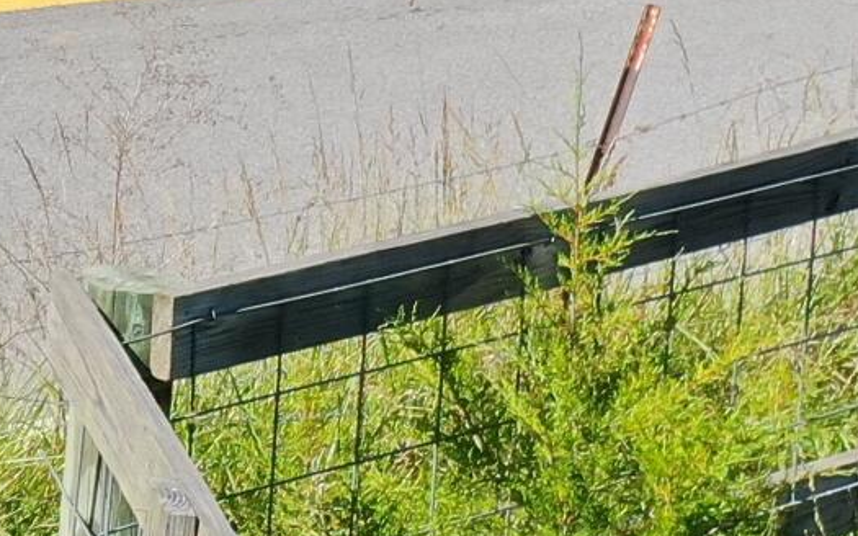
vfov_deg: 7.8
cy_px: -373
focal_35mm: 163
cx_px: -1052
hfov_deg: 11.2
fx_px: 3811
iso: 100
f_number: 4
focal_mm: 10.26
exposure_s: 1/120
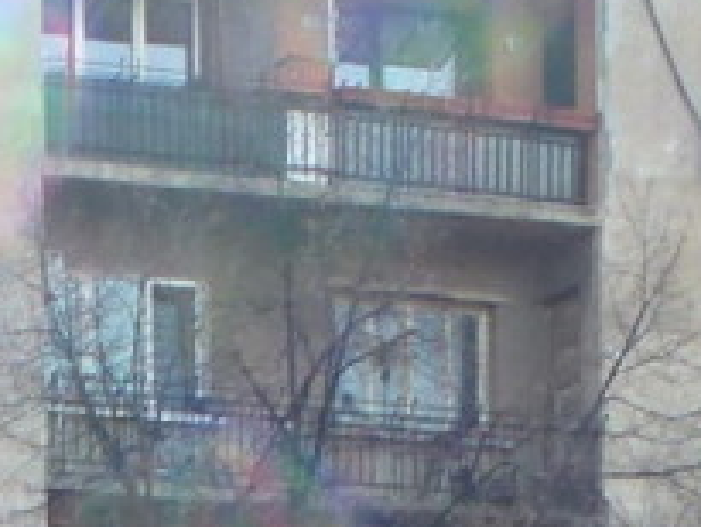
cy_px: 1509
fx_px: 3039
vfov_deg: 8.5
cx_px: -957
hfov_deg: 11.1
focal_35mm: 150
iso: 100
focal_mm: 4.3
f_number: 4
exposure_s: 1/200
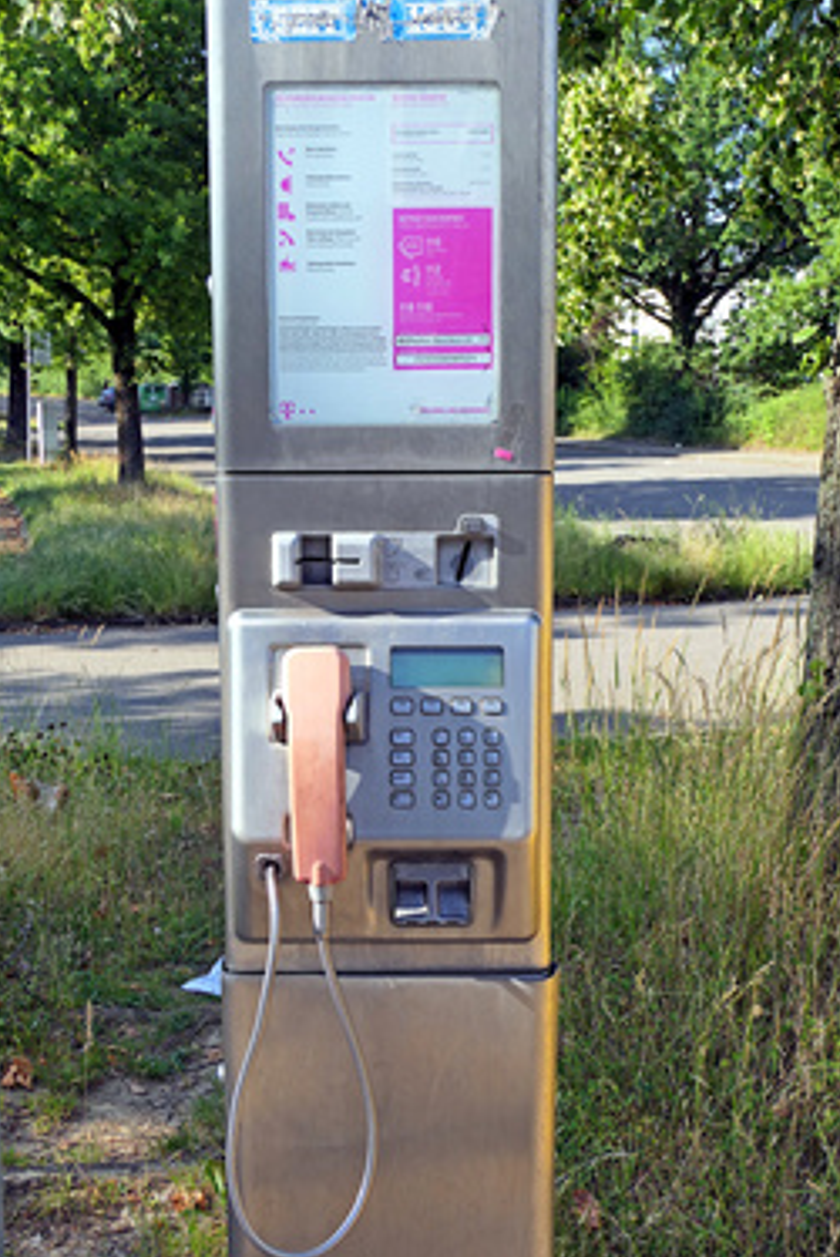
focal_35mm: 46
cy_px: 639
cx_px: 418
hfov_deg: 29.3
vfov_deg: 42.7
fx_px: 1607
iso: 125
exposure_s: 1/100
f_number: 6.3
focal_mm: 15.7
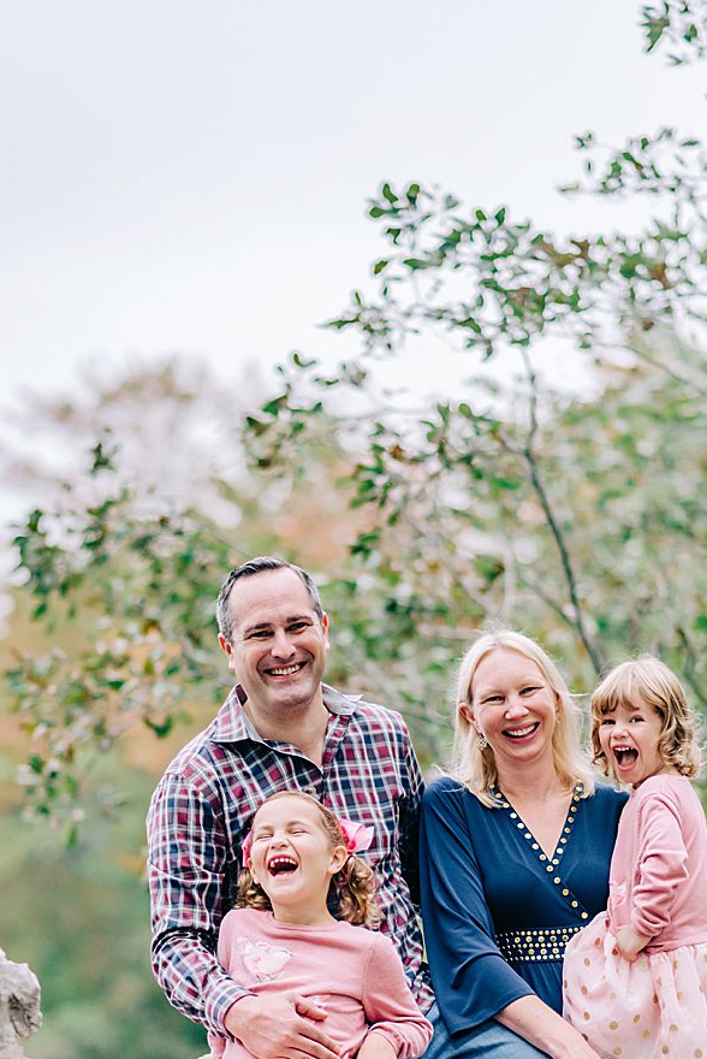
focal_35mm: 136
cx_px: 311
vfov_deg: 15.0
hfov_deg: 10.1
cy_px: 821
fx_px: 4000
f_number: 1.8
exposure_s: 1/1250
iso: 500
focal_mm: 85
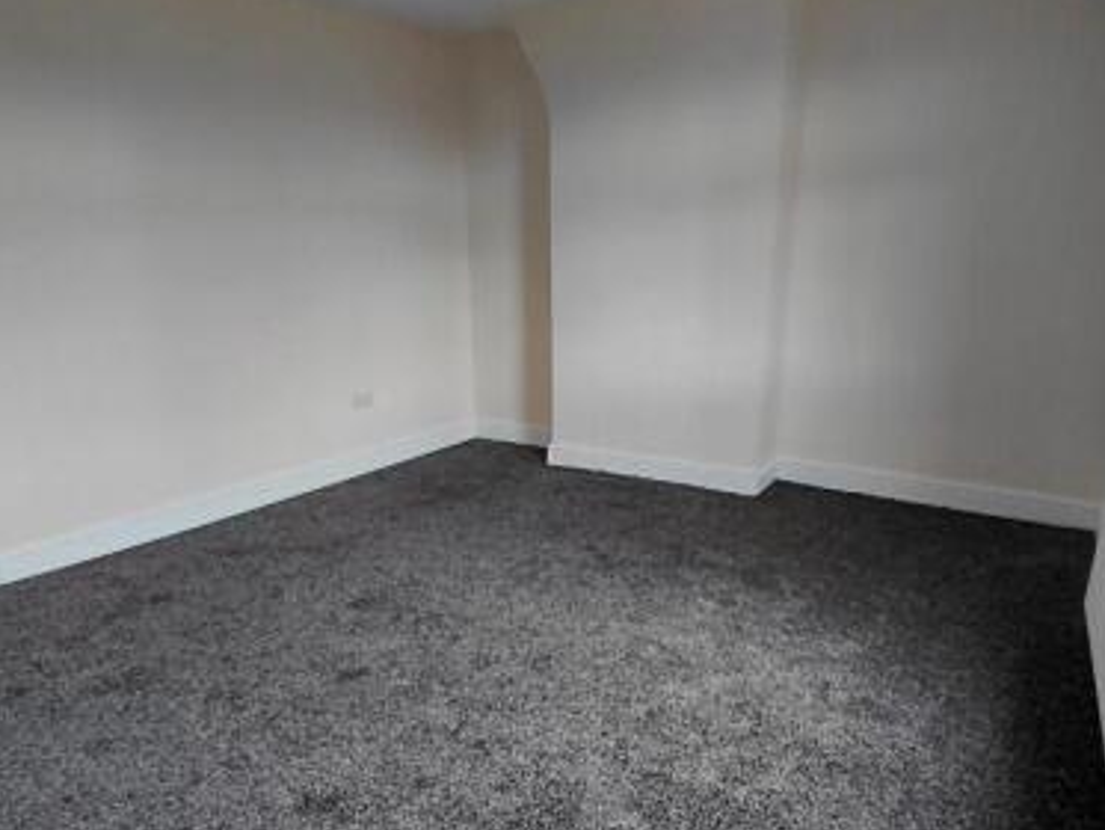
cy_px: 491
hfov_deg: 69.3
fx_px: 798
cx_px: 526
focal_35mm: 25
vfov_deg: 54.6
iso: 80
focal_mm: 1.64
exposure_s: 1/50
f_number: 2.2
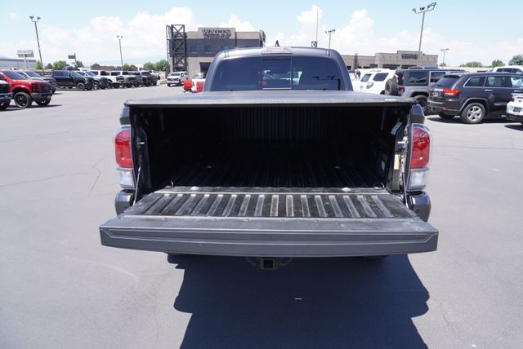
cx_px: 262
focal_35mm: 24
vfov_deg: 53.2
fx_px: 349
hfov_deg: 73.7
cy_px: 174
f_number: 6.3
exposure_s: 1/160
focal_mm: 16
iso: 100
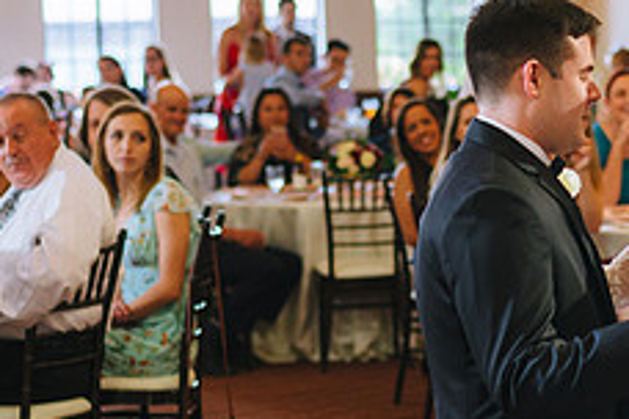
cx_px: 530
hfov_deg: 16.0
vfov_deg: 10.8
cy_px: 307
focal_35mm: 127
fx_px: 2219
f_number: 2.5
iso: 320
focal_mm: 50
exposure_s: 1/160
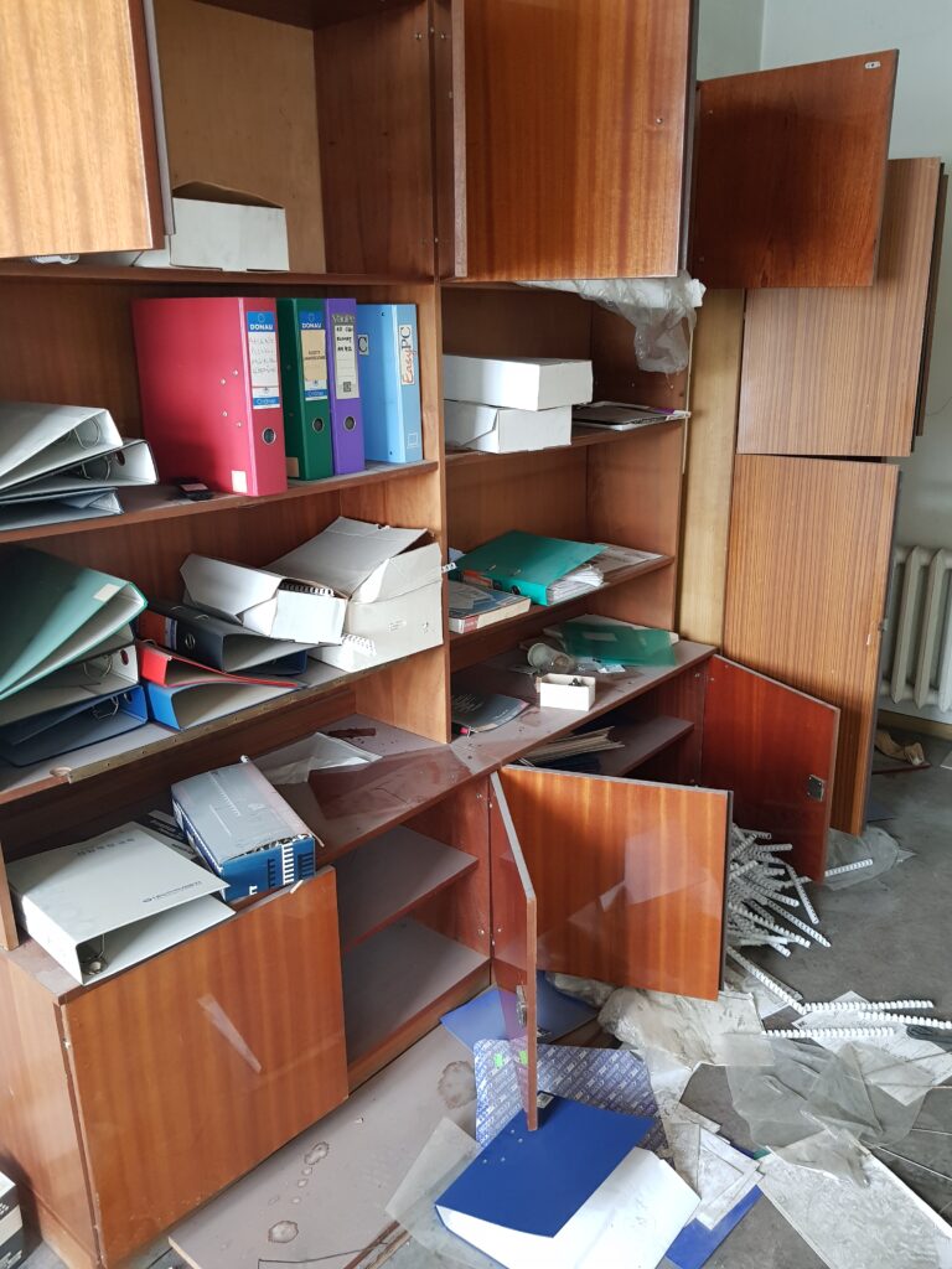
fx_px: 953
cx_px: 476
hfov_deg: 53.1
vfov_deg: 67.3
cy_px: 634
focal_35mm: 26
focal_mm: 4.2
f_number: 1.7
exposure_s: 1/30
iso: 200
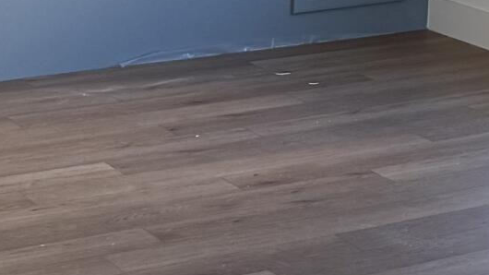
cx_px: 907
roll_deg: -1.2
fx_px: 1919
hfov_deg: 13.0
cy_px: -371
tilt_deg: +0.1
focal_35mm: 148
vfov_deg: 7.7
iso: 160
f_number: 1.78
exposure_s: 1/229
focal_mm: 6.76
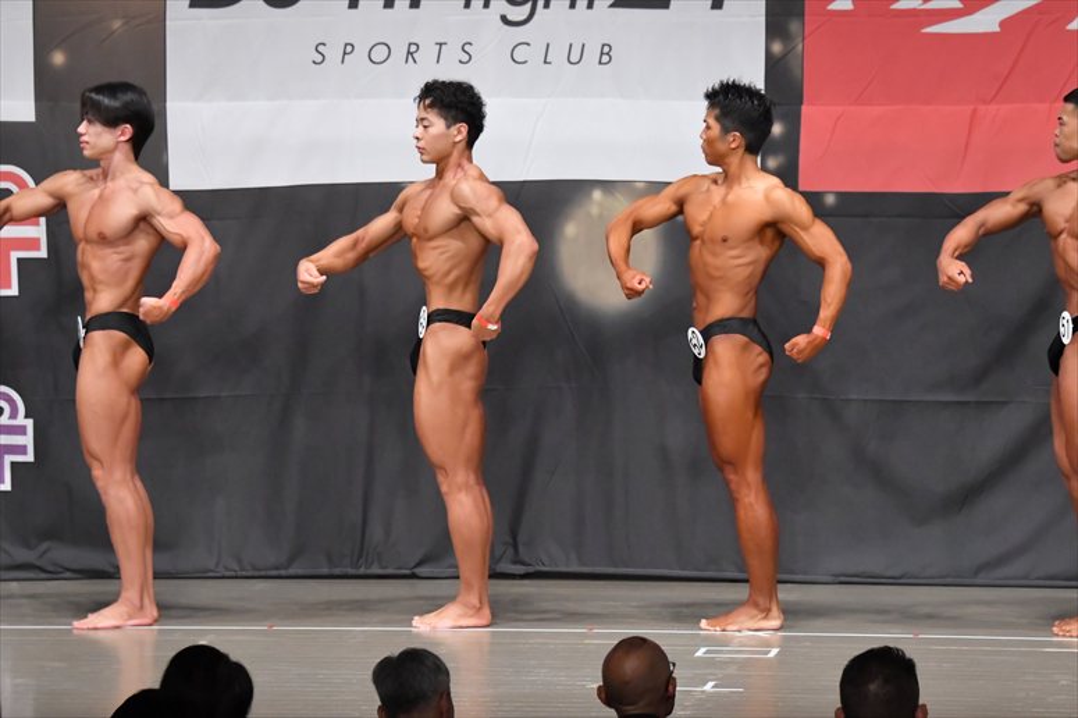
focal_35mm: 202
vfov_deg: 6.8
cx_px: 539
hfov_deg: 10.2
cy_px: 359
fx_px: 6046
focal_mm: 135
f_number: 5.6
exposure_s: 1/400
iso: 6400
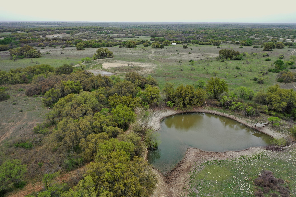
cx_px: 149
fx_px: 238
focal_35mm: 29
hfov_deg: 63.7
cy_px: 98
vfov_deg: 45.0
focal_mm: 10.26
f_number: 2.8
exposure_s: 1/15
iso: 100
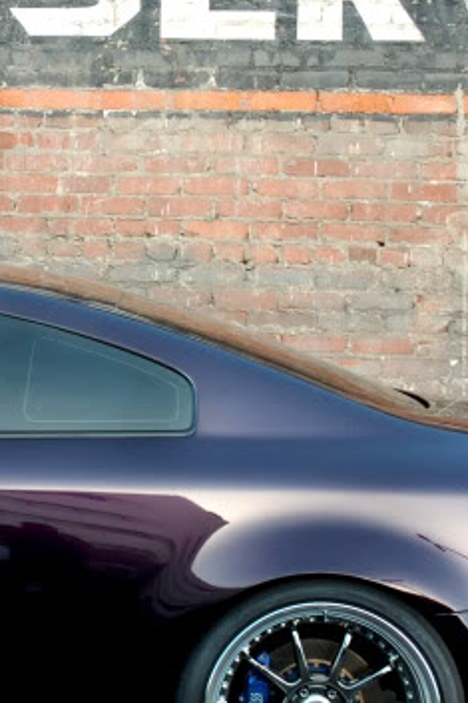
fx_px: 2292
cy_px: 385
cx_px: -230
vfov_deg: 17.4
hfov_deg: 11.2
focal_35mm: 117
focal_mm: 27
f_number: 5.6
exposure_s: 1/125
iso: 500
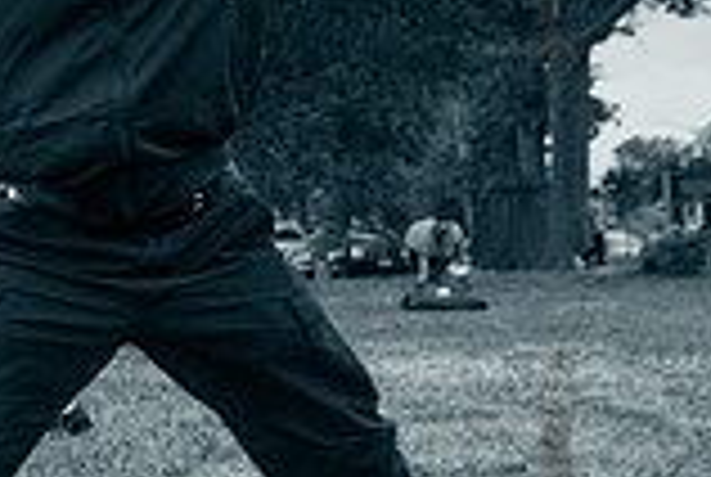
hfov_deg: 22.1
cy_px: 209
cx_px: -27
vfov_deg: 15.6
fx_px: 1741
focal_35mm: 88
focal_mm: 24
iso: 4000
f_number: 3.2
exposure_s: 1/200
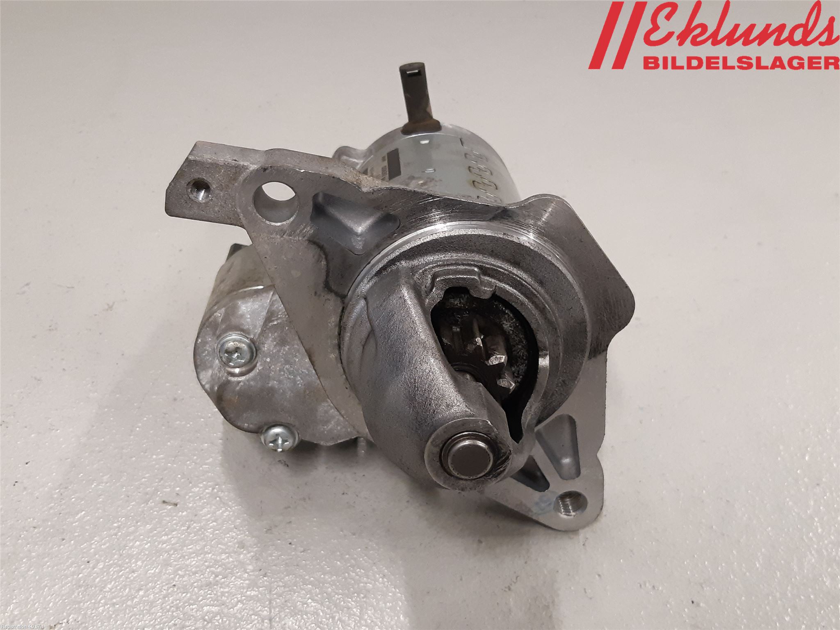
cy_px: 315
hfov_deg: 67.3
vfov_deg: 53.1
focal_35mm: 26
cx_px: 420
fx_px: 631
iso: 200
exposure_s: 1/50
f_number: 1.7
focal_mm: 3.93
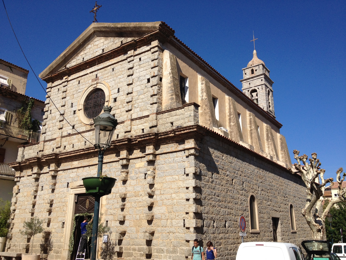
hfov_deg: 52.6
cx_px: 173
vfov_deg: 40.7
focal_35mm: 35
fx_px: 350
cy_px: 130
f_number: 2.4
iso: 64
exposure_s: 1/2208
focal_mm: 4.28
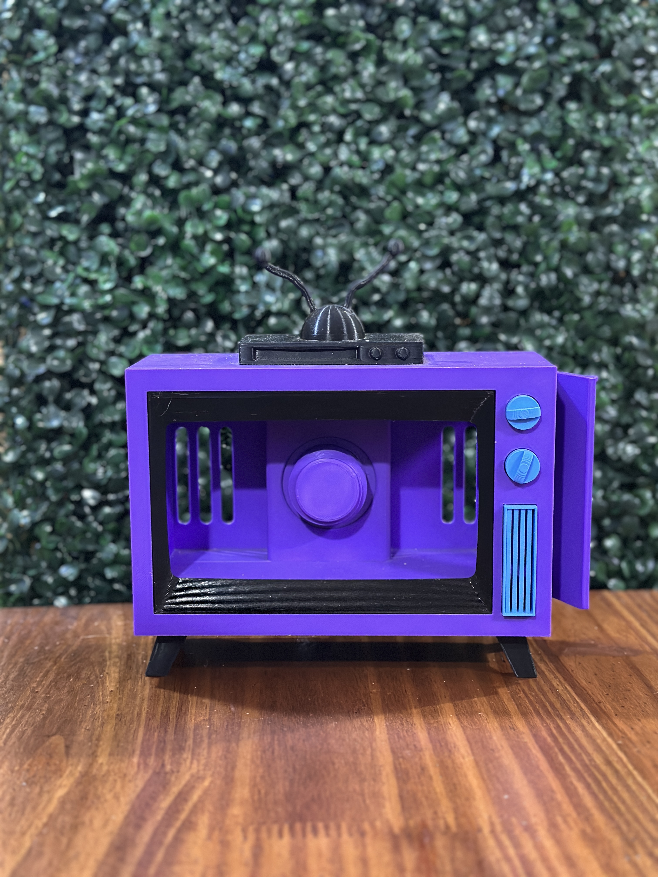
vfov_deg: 39.7
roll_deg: +0.0
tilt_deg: -9.1
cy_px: 438
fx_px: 1217
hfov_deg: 30.3
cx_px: 329
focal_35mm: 48
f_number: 1.78
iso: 640
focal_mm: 6.86
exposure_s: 1/33
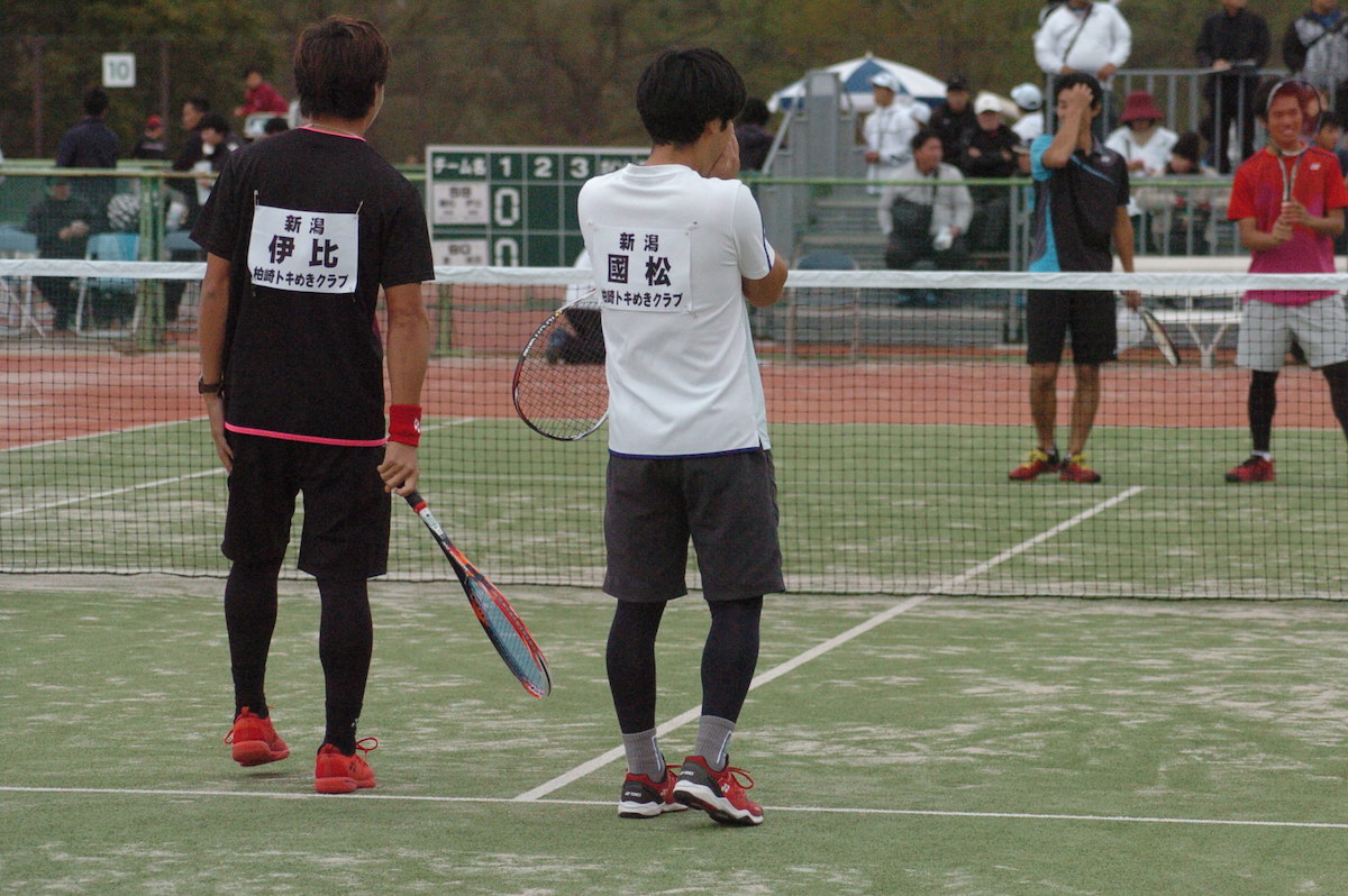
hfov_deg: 13.7
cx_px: 674
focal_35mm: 150
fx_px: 5612
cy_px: 448
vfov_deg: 9.1
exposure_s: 1/500
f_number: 4.8
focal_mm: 100
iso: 1600
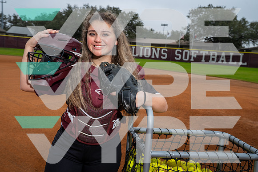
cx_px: 129
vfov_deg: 32.6
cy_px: 86
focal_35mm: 41
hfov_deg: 47.4
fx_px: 294
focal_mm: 41
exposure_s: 1/125
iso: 100
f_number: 7.1
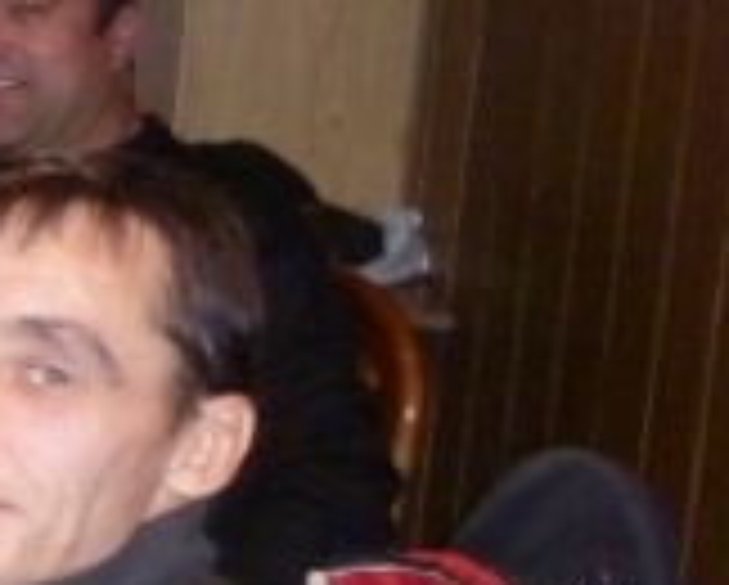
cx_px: -837
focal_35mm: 135
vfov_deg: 11.4
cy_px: 198
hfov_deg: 12.2
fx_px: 2916
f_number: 2.8
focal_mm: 5
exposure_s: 1/30
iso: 400
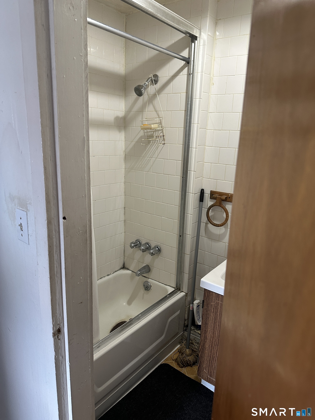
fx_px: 291
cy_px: 210
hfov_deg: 56.8
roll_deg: -1.4
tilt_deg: -12.5
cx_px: 158
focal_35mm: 24
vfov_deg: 71.6
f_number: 1.78
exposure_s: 1/60
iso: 200
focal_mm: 6.86
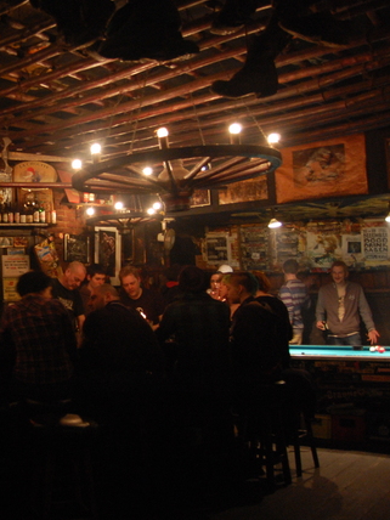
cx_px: -9
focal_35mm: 40
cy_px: 266
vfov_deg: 46.8
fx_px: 601
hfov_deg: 32.7
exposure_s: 1/8
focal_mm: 18
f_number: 3.5
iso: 1100
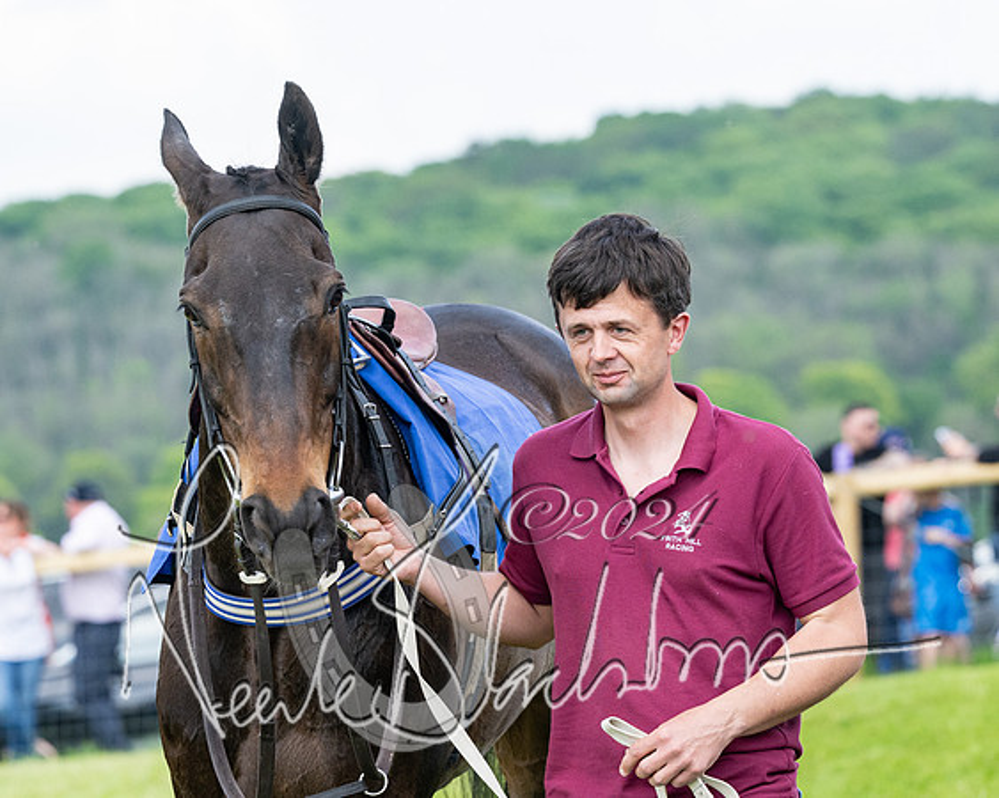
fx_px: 7901
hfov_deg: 7.2
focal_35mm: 267
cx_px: 564
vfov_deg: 5.8
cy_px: 347
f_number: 5
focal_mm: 140
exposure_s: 1/1000
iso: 400
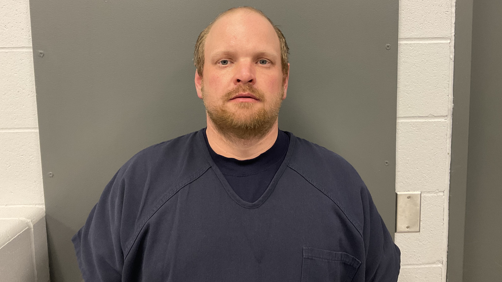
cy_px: 110
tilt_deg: -7.6
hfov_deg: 61.0
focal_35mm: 32
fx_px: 426
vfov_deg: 36.5
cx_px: 253
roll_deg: -0.6
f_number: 1.8
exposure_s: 1/60
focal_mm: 3
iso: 125
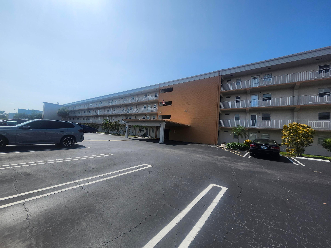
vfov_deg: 89.9
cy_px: 124
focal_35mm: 13
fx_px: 124
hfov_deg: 106.2
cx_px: 166
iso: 40
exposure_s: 1/1742
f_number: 2.2
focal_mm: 1.74
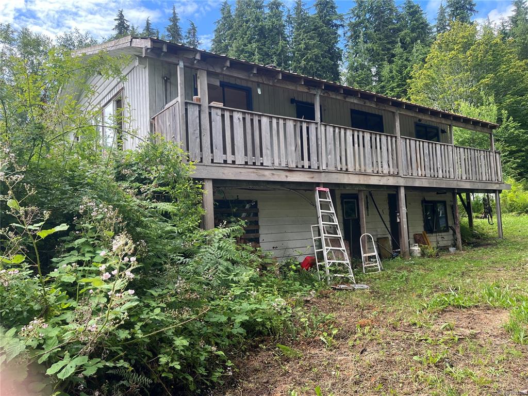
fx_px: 397
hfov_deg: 67.3
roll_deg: +3.3
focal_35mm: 26
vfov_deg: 53.1
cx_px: 264
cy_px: 198
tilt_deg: +5.4
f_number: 1.6
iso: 50
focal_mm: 5.1
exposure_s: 1/696
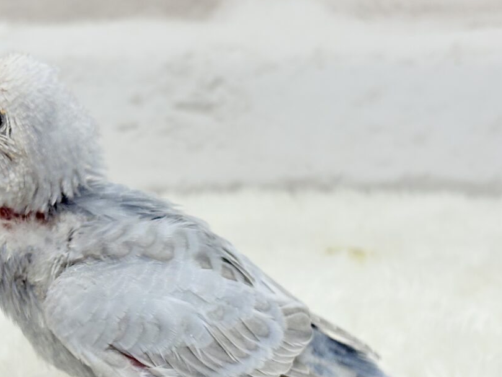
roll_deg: +1.8
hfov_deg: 25.2
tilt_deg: -17.8
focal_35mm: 77
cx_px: 161
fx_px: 1117
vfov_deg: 19.1
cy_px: 245
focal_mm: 5.96
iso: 64
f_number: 1.6
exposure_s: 1/100
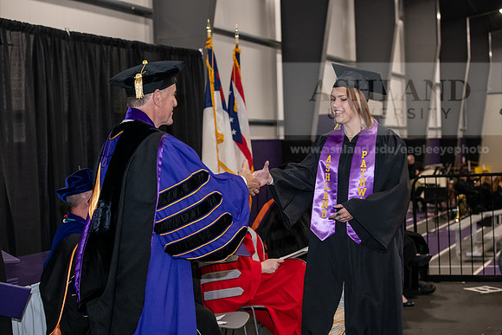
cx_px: 251
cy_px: 168
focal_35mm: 70
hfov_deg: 28.8
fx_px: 976
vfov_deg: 19.5
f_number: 5
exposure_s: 1/200
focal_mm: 70
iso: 2500
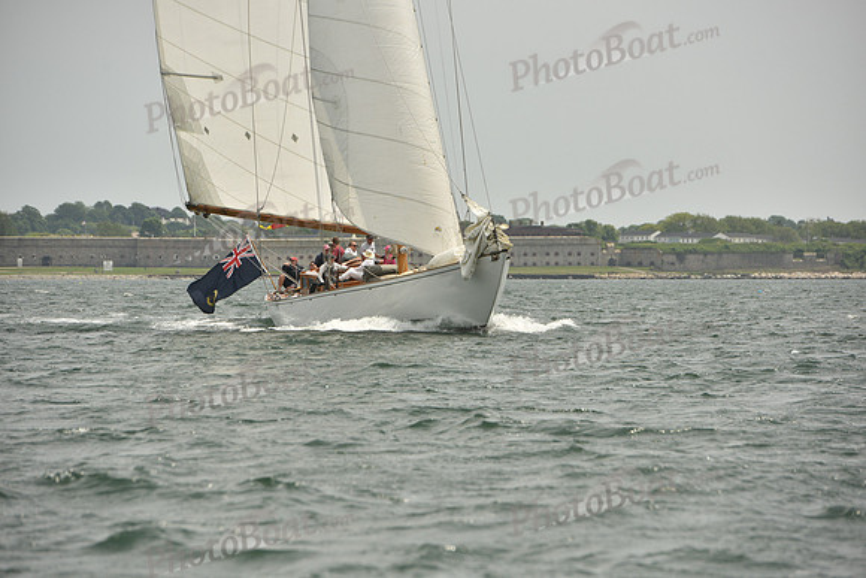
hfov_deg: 10.3
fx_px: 4812
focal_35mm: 200
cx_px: 433
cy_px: 289
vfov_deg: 6.9
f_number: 7.1
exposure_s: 1/3200
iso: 400
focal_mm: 200
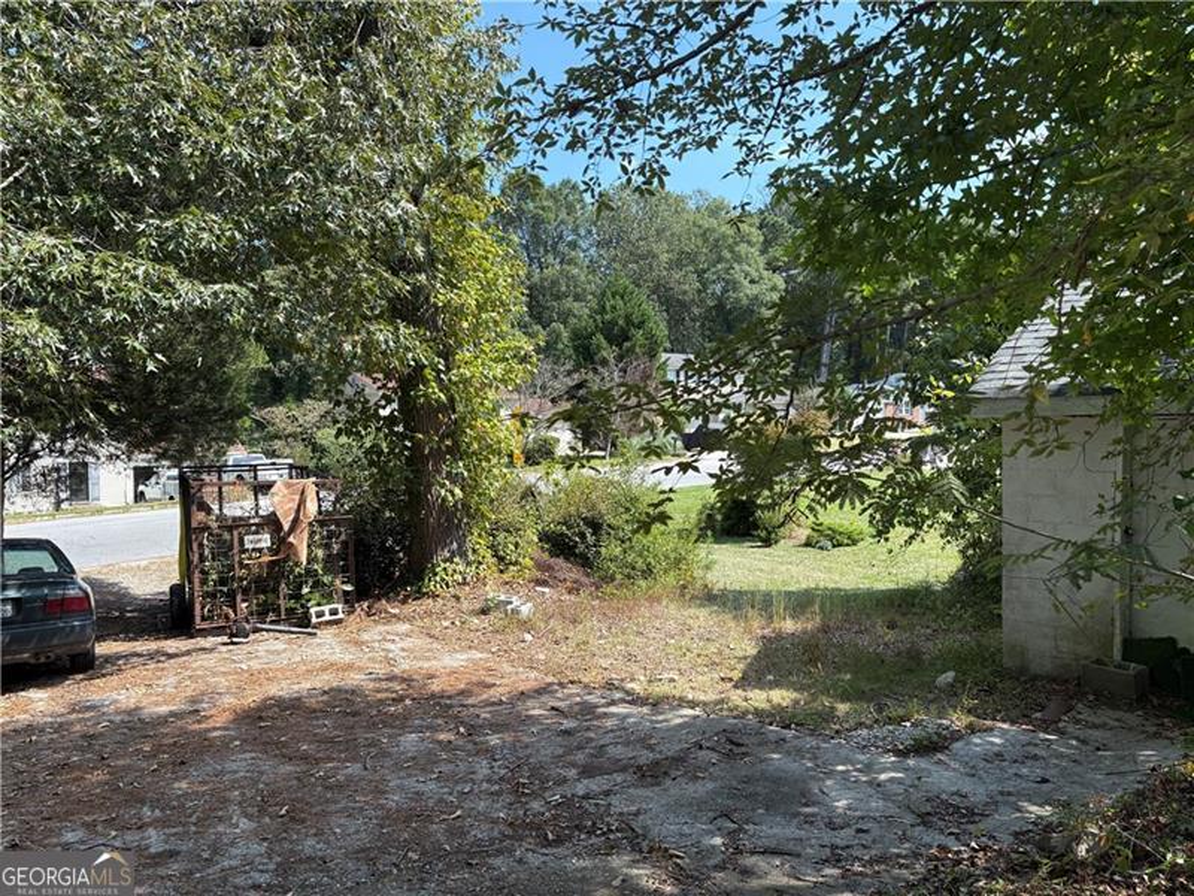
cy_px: 448
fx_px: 897
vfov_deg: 53.1
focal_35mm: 26
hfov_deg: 67.3
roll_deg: +0.4
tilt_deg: -3.0
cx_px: 597
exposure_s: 1/873
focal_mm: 5.96
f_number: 1.6
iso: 50
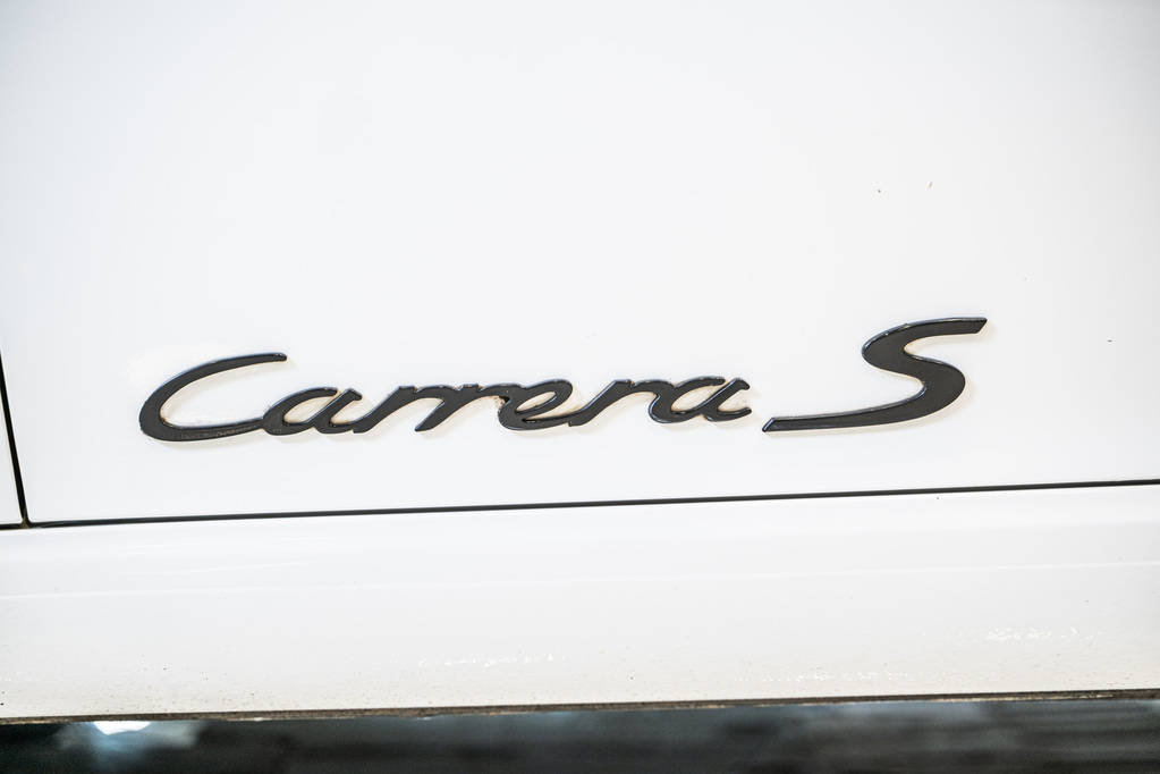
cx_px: 580
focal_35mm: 75
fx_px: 2416
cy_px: 387
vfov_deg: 18.2
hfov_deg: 27.0
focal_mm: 75
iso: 400
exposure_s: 1/125
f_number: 2.8
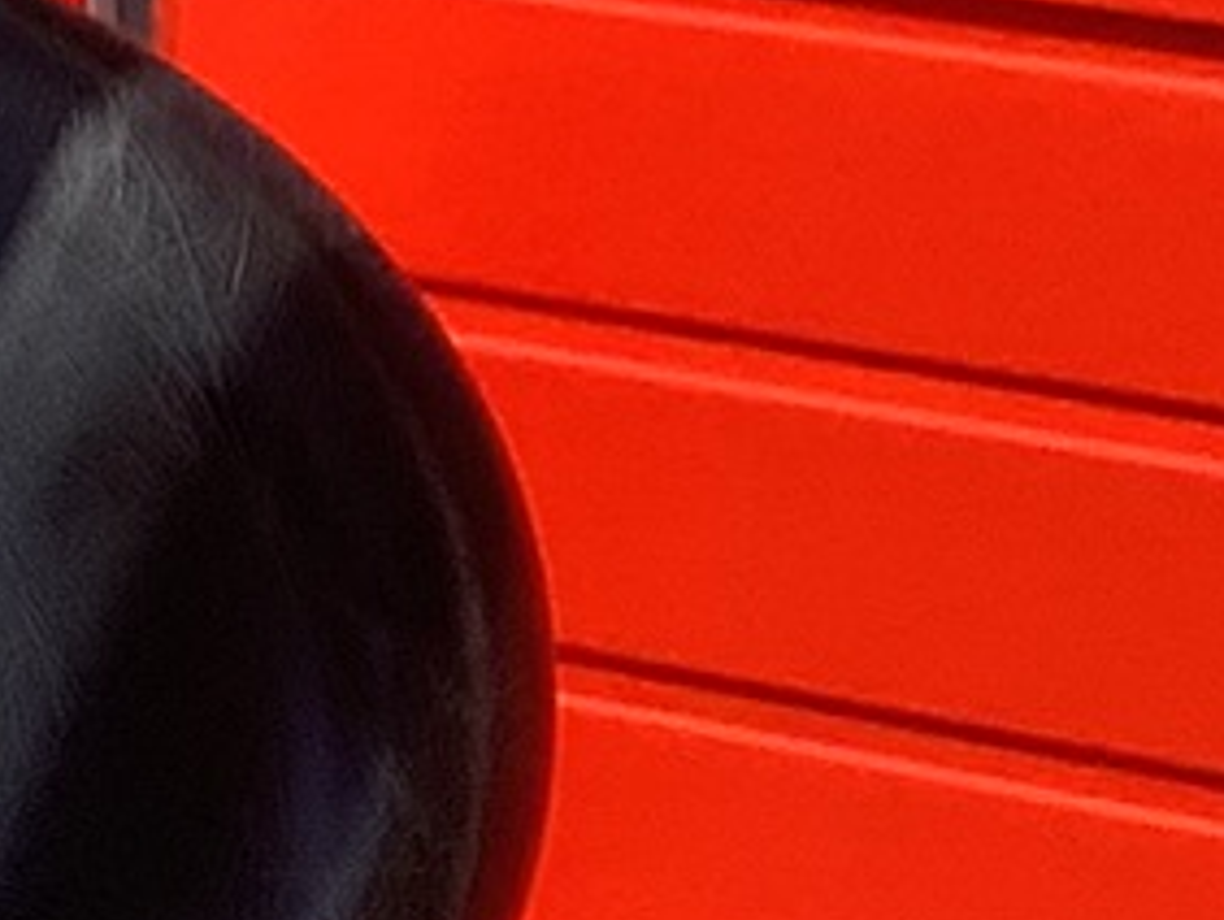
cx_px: -629
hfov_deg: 8.6
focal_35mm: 225
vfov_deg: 6.2
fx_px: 7963
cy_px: 2573
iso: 25
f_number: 2.4
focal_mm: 3.3
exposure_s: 1/741
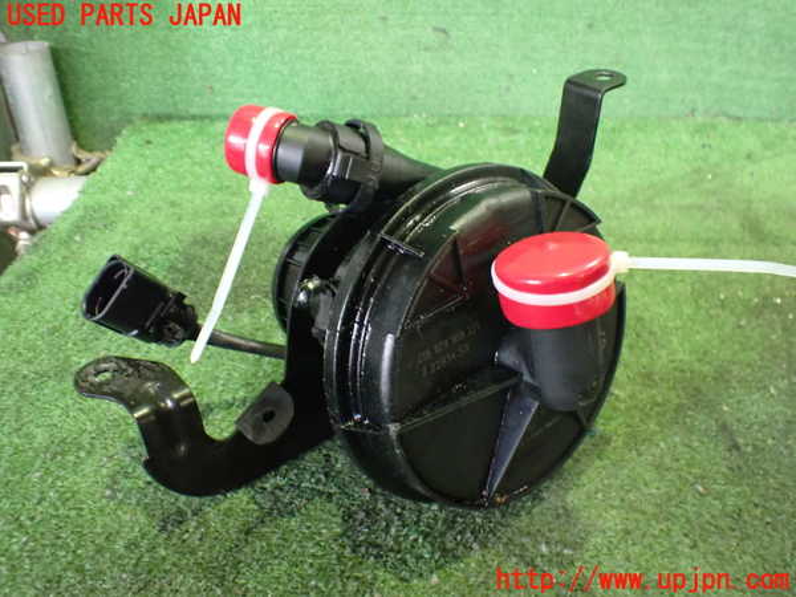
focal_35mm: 30
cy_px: 298
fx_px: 690
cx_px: 398
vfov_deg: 46.8
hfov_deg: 60.0
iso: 1000
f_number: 2.3
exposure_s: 1/30
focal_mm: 5.4
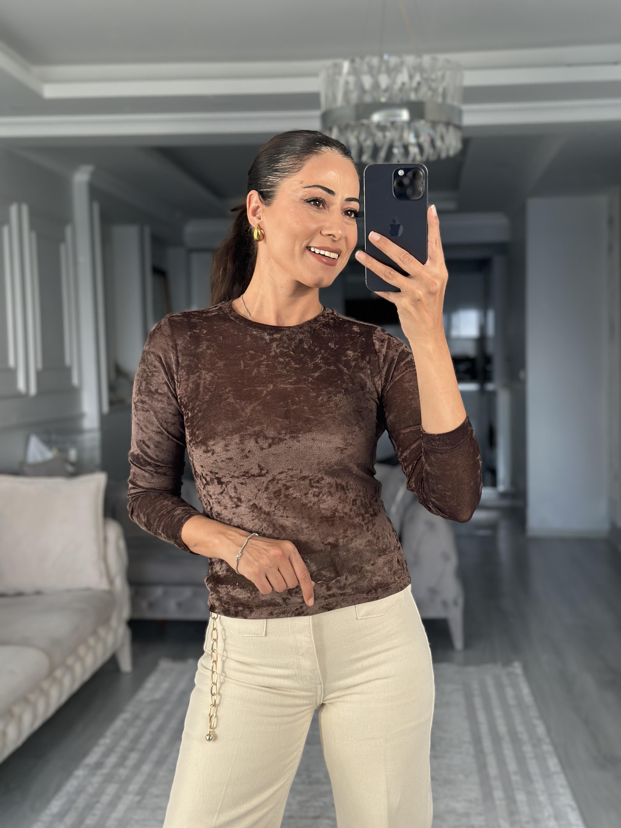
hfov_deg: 30.3
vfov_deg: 39.7
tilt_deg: -18.5
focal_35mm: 48
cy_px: 414
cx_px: 310
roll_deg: +1.3
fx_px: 1148
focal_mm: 6.86
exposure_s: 1/121
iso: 125
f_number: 1.78
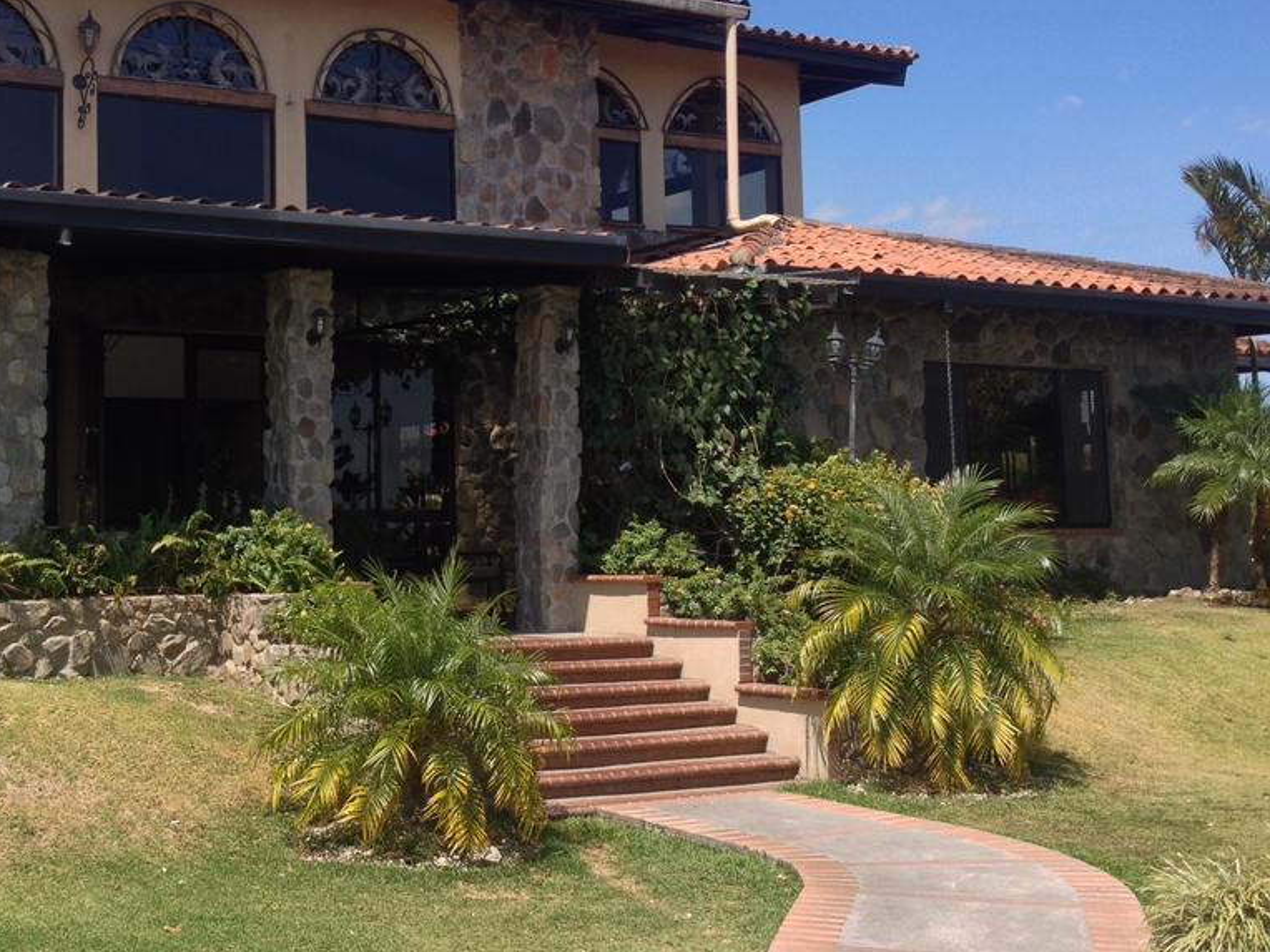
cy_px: 346
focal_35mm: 55
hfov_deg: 34.4
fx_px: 2018
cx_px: 354
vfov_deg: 26.5
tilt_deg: +3.3
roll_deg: +1.2
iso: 50
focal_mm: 4.28
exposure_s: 1/1004
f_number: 2.4
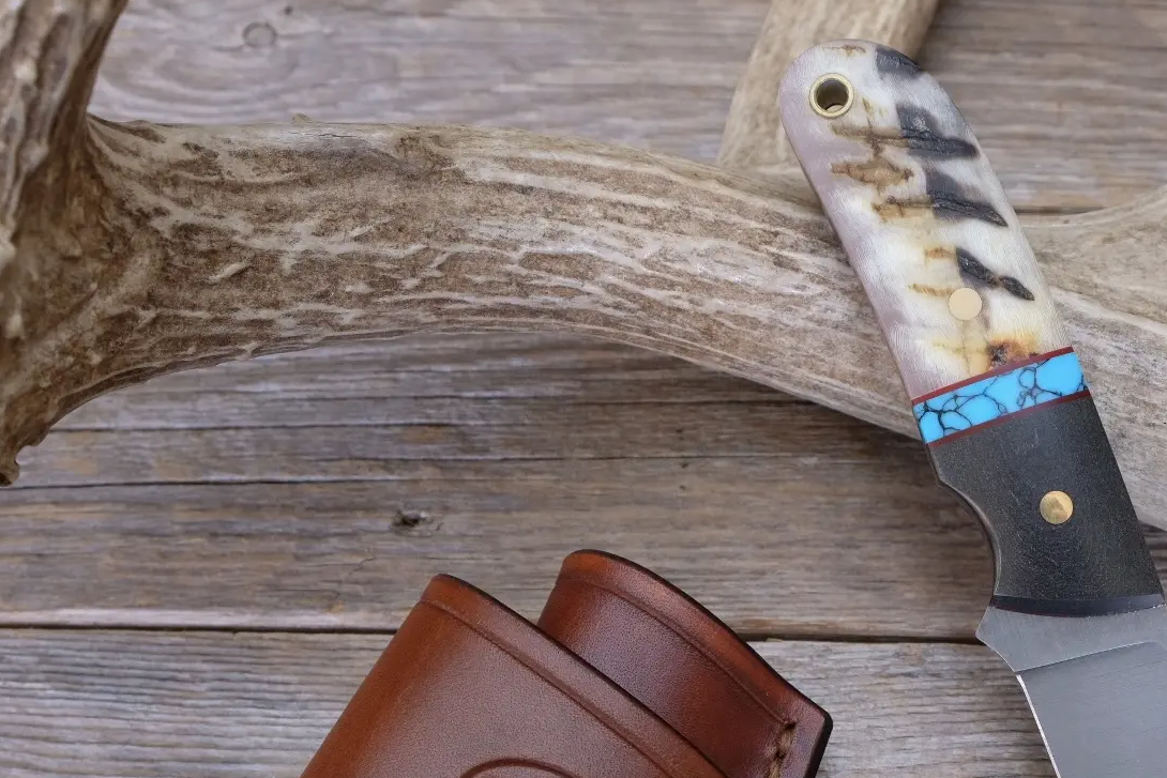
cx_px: 843
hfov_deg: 33.4
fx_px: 1913
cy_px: 545
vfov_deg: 22.9
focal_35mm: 59
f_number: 6.4
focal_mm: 25.4
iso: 800
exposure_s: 1/45
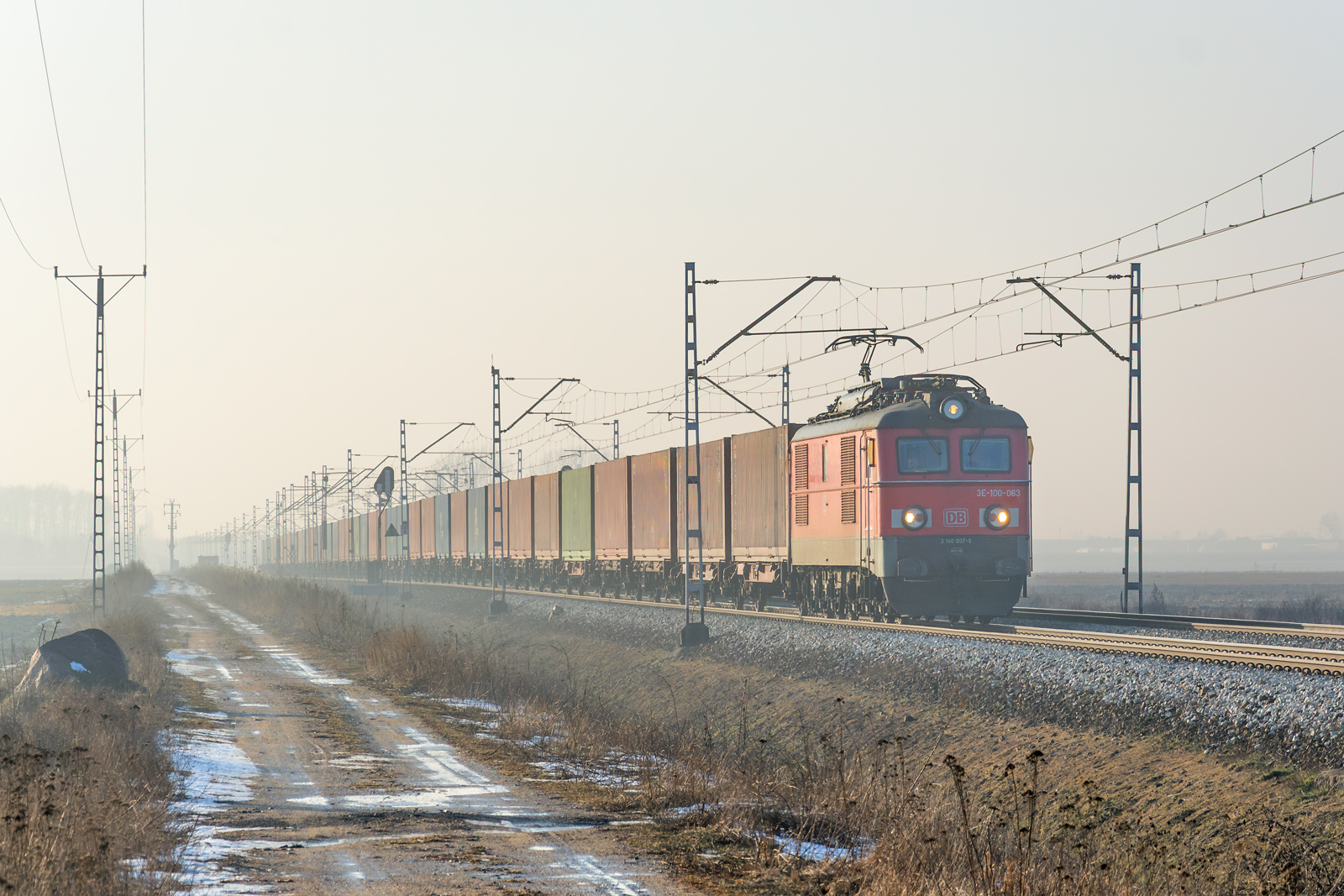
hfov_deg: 15.2
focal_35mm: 135
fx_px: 5040
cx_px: 672
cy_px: 448
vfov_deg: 10.2
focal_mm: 90
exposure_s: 1/800
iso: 200
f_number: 8
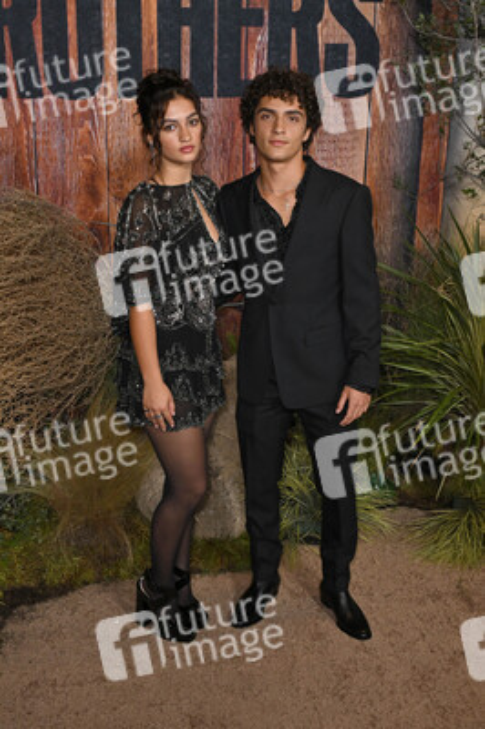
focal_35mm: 41
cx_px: 242
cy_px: 364
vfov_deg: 47.4
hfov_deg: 32.6
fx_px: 830
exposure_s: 1/250
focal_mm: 41
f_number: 7.1
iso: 1000
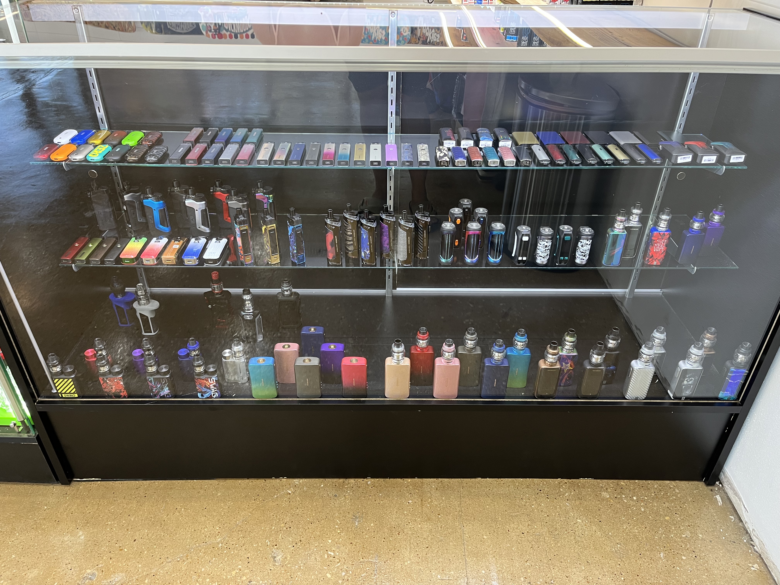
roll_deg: -1.4
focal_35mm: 26
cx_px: 390
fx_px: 586
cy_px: 292
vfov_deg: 53.1
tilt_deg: -33.9
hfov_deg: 67.3
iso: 160
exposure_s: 1/60
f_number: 1.6
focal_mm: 5.1
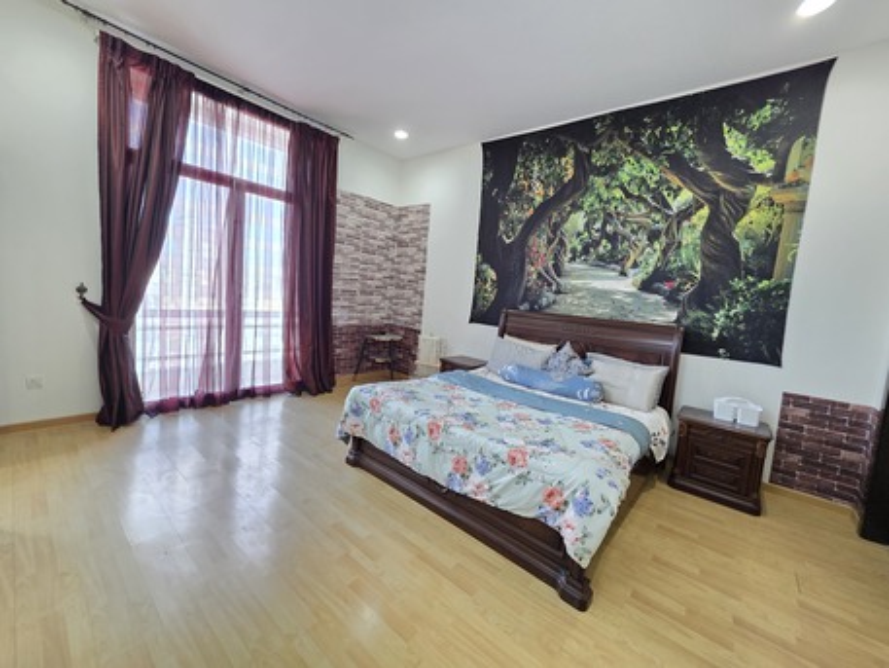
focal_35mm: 13
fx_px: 334
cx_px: 444
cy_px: 334
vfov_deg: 89.9
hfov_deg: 106.2
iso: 500
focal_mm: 2.2
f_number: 1.9
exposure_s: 1/50
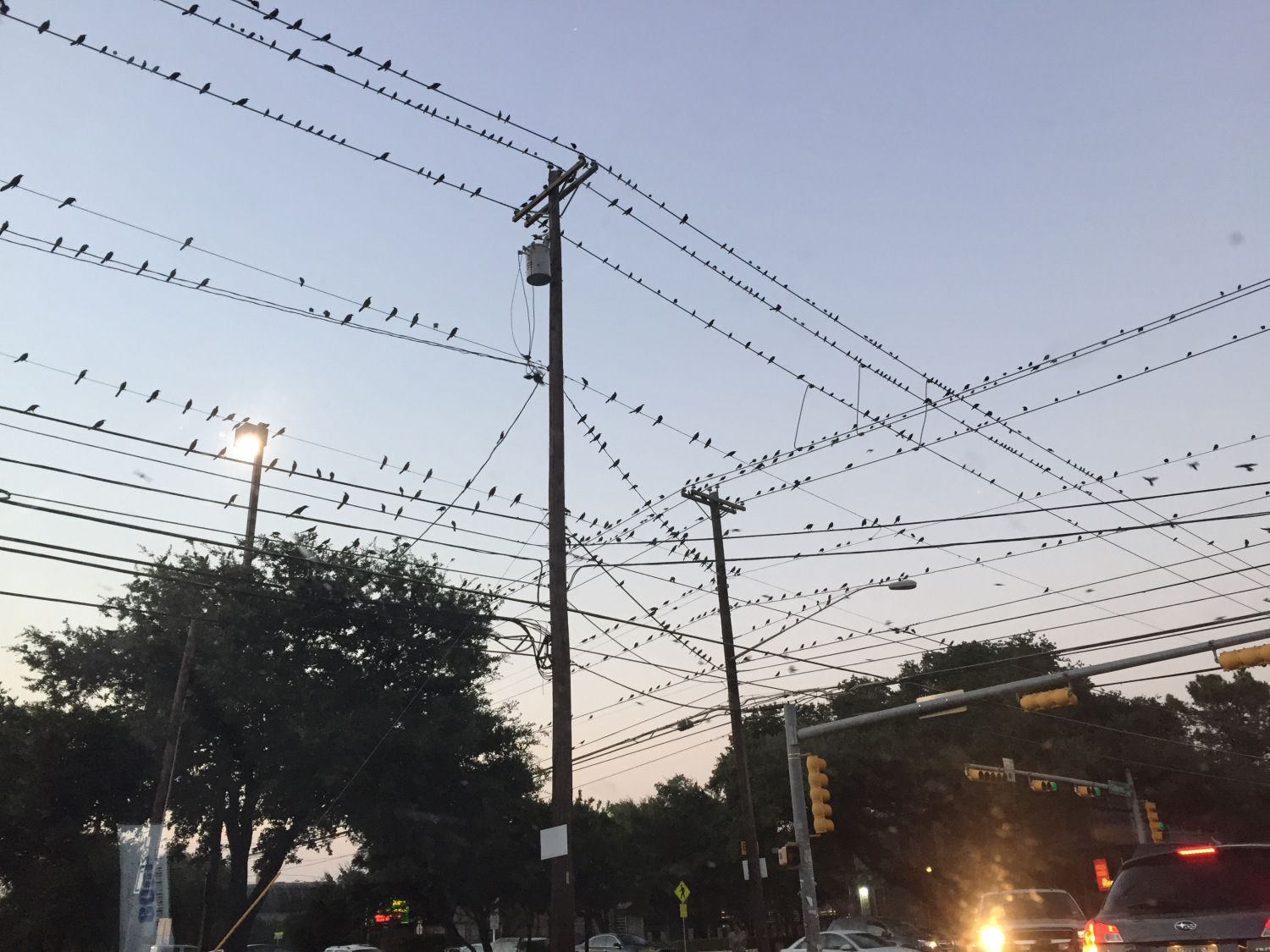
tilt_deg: +23.4
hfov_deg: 61.7
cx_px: 635
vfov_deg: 48.2
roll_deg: +2.4
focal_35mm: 29
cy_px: 476
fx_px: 1064
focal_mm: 4.15
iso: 64
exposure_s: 1/30
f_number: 2.2
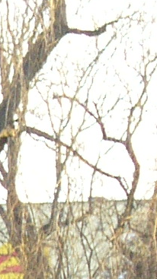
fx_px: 4959
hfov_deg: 1.8
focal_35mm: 669
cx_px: -538
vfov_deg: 3.2
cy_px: 554
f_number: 3.4
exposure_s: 1/60
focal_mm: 14.5
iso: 100
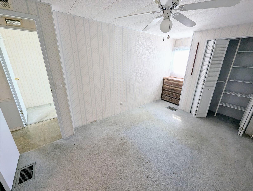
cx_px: 126
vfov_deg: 90.1
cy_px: 96
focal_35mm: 13
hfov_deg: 106.1
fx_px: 95
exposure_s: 1/47
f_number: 2.2
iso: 54
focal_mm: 1.95
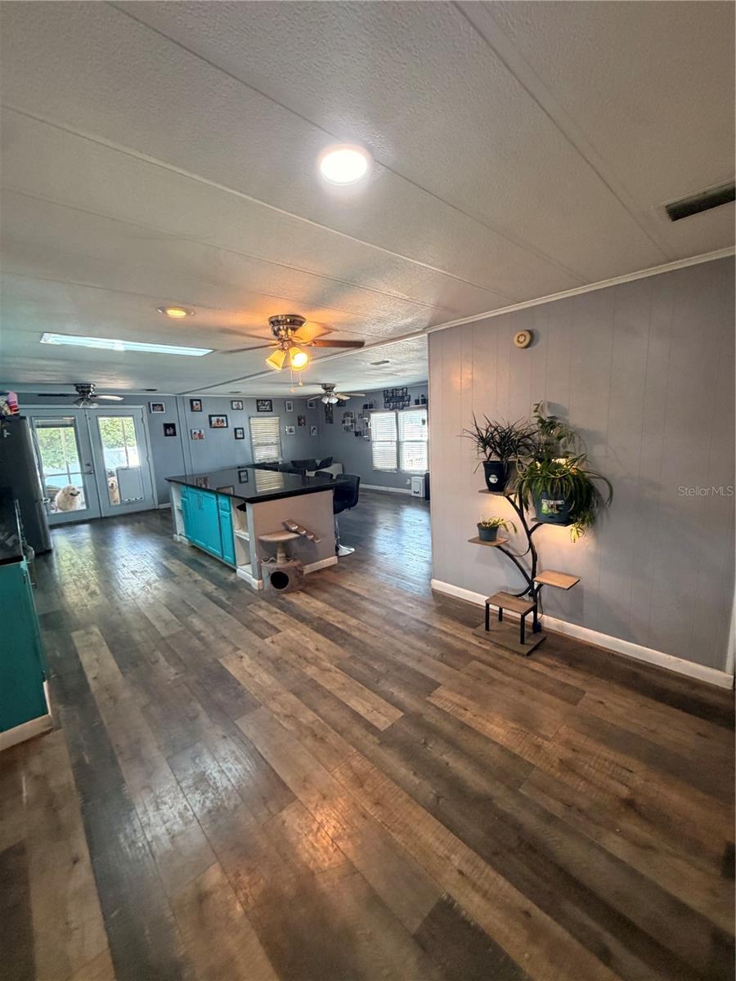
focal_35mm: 14
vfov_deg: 102.1
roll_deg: +2.4
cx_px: 368
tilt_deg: -9.5
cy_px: 490
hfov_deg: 85.7
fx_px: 397
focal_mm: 2.22
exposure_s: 1/60
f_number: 2.2
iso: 320
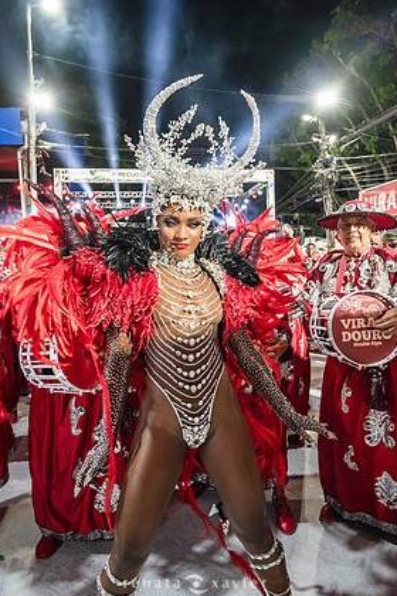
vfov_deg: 76.1
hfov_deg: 55.0
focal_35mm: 23
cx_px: 192
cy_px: 290
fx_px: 381
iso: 4000
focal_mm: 21.5
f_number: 4
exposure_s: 1/250
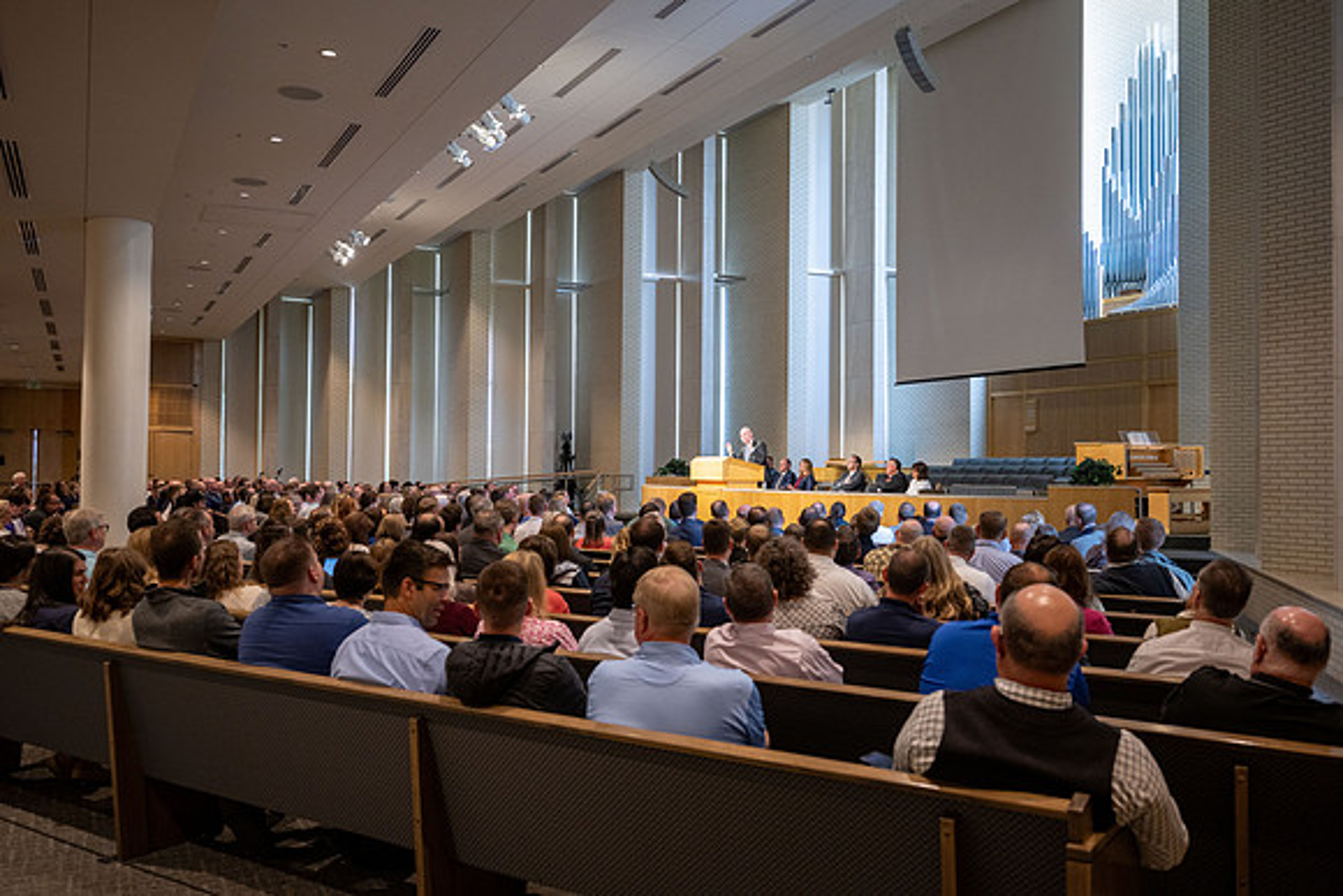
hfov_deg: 61.9
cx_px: 672
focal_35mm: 30
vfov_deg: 43.6
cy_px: 448
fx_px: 1119
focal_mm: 30
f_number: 4
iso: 1000
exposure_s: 1/100
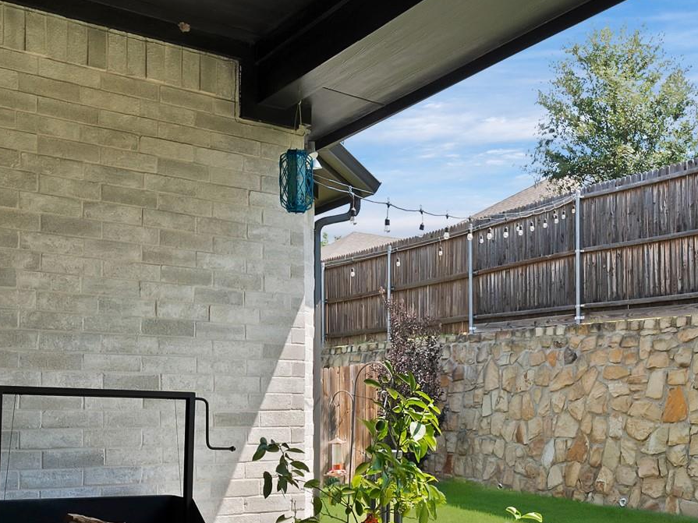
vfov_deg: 32.7
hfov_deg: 43.2
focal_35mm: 43
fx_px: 867
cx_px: 472
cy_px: 413
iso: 640
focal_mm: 20
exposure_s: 1/160
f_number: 9
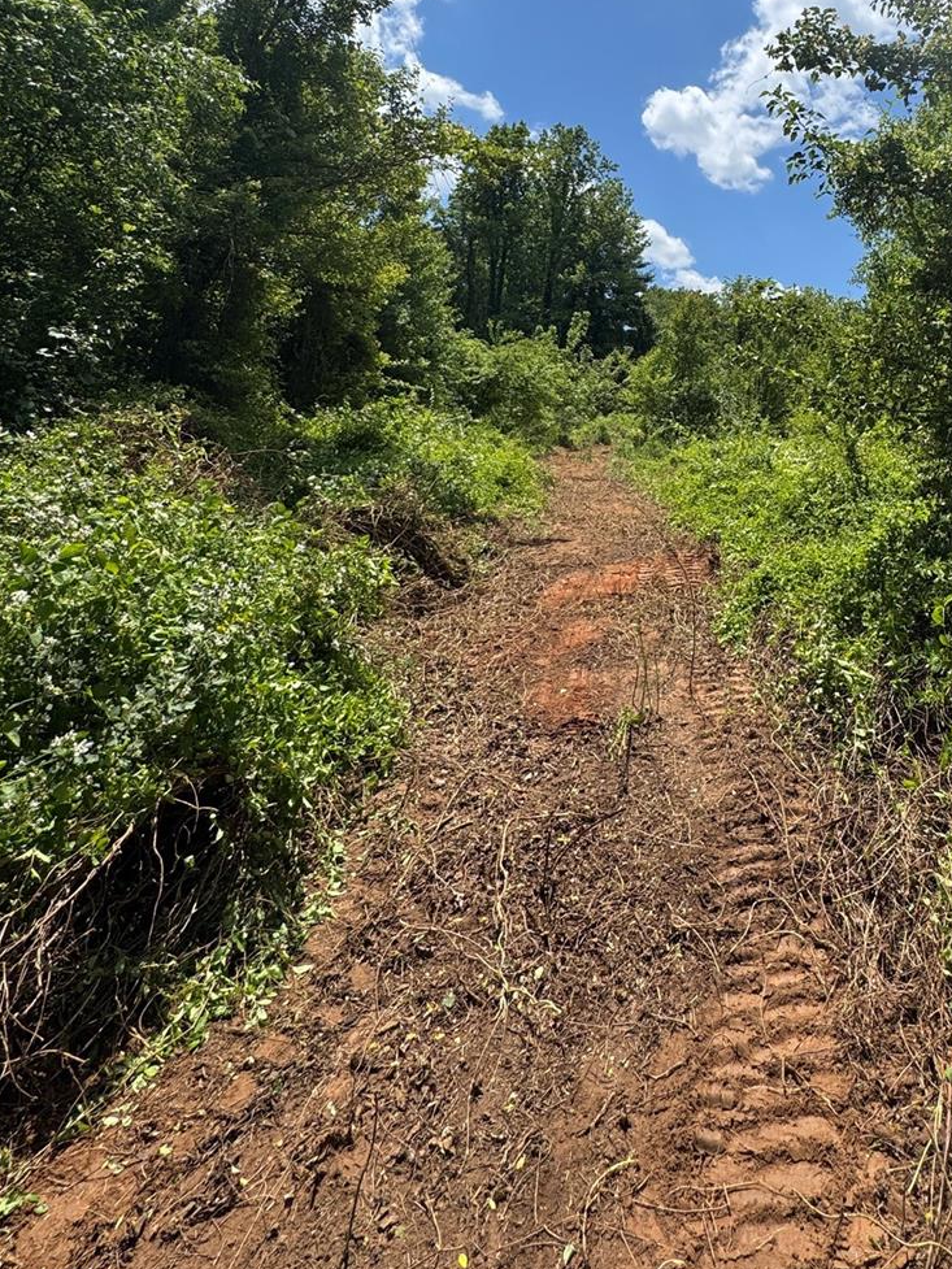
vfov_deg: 71.3
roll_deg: -3.3
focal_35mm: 22
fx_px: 807
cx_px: 675
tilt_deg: +14.3
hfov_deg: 58.9
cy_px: 320
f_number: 2.2
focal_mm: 2.22
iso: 50
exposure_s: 1/2494
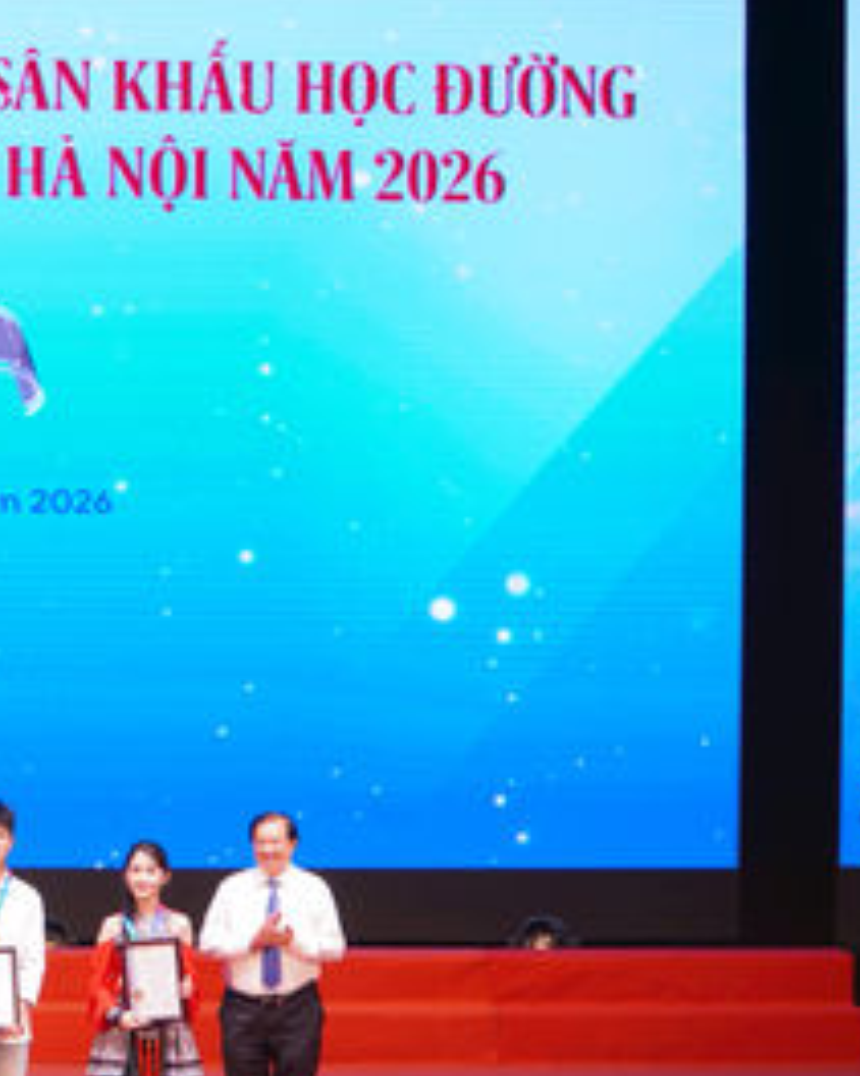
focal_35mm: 144
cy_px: 664
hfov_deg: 10.6
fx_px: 4584
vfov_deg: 13.4
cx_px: -130
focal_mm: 50
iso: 640
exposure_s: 1/100
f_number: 4.5
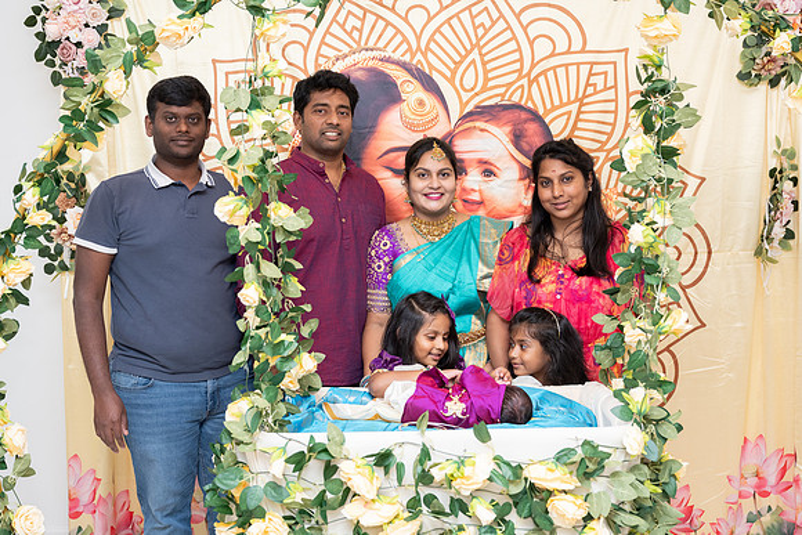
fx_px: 815
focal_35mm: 37
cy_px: 268
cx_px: 401
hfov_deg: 52.4
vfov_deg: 36.3
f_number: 4
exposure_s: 1/200
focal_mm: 36
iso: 500
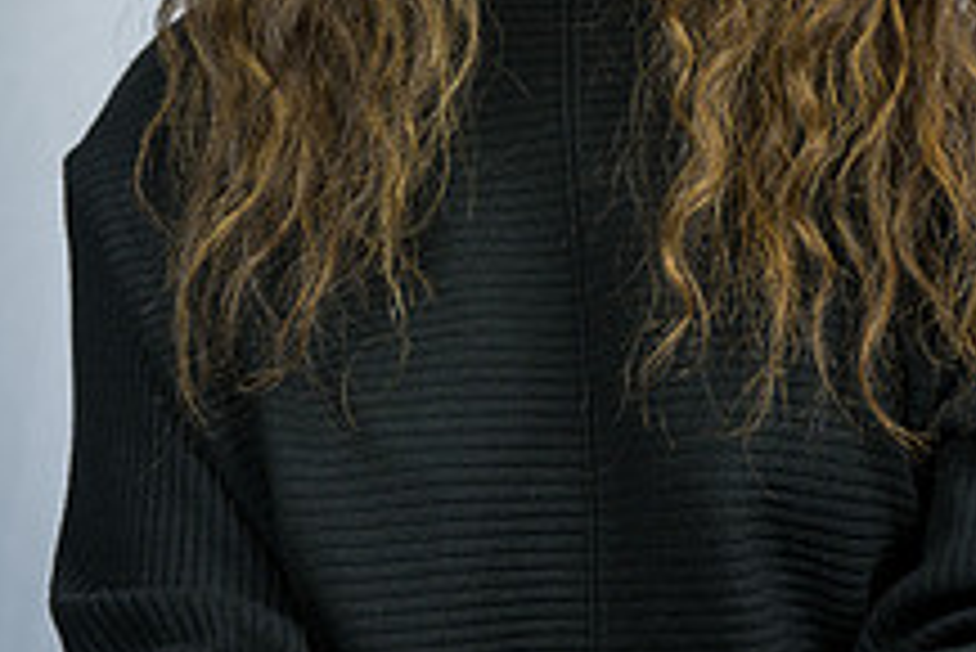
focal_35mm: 290
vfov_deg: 4.7
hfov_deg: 7.1
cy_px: 36
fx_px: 7867
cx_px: 598
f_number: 5.6
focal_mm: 140
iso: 400
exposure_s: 1/15
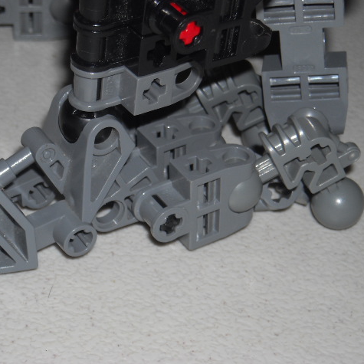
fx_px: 1487
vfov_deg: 14.0
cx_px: 152
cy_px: 182
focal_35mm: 125
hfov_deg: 13.9
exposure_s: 1/125
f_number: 9.3
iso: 64
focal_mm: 17.1
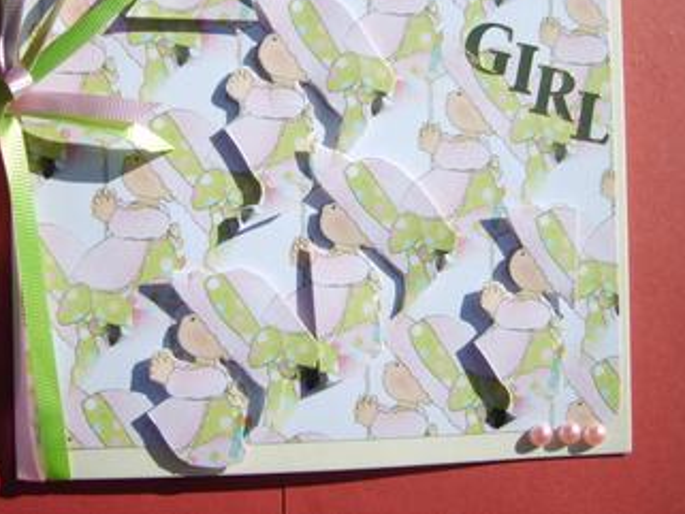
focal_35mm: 49
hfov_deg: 38.9
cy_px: 156
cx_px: 331
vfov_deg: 29.4
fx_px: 970
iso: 50
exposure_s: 1/250
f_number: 7.1
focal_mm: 5.8
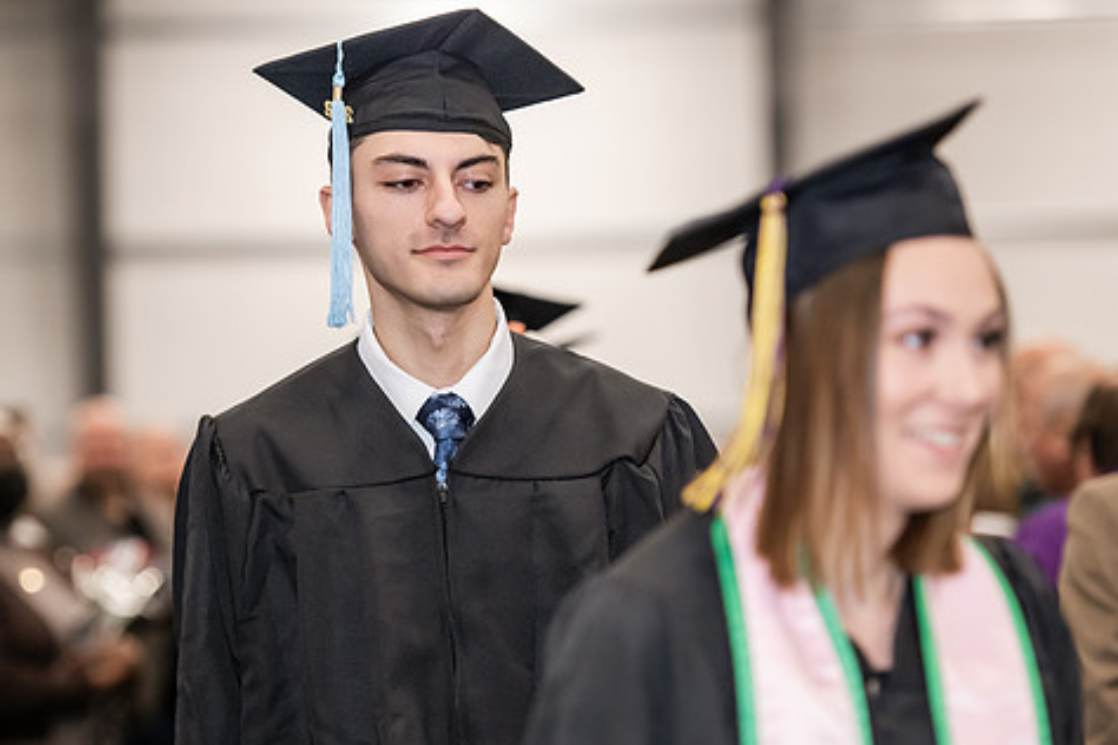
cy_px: 397
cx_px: 512
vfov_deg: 8.6
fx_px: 4937
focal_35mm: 159
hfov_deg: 12.9
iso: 2500
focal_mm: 130
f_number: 3.2
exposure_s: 1/200
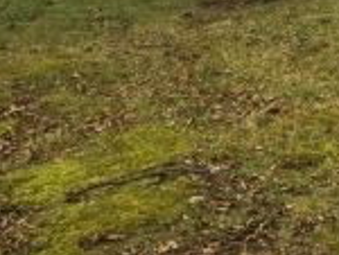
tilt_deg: -0.1
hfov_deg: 16.9
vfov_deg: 12.2
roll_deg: +1.3
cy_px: -206
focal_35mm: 112
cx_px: 396
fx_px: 1099
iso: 32
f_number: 2.2
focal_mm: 4.15
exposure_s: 1/482
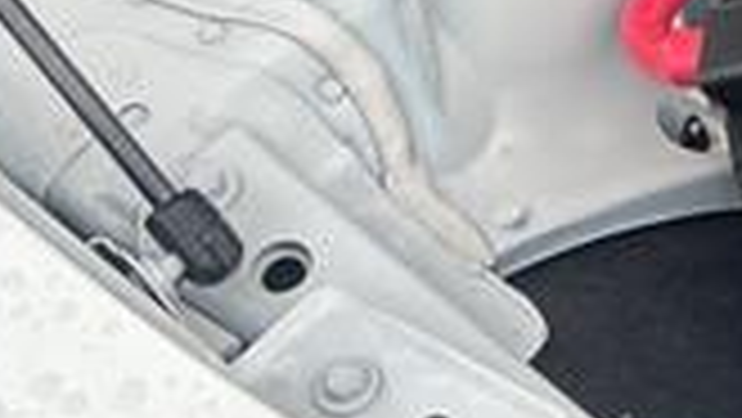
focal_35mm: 110
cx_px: 1160
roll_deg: +2.8
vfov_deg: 10.6
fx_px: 2165
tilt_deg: -39.6
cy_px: -243
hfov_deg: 17.3
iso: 40
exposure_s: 1/208
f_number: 1.5
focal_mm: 5.7
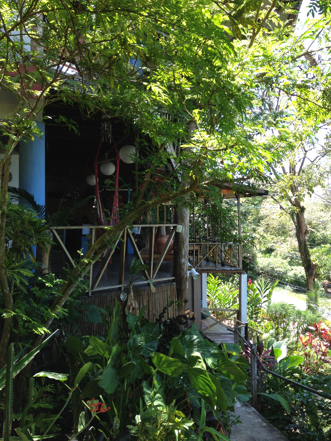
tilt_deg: -2.4
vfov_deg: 52.6
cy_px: 220
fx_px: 446
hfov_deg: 40.7
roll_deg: +1.5
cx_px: 166
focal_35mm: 35
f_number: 2.4
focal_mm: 4.28
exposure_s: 1/167
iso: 50
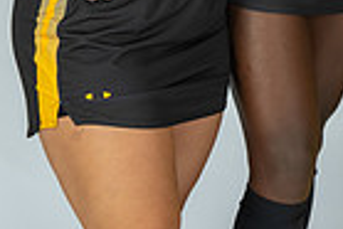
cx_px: 576
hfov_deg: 9.0
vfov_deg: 6.2
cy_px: -141
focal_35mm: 220
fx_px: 2098
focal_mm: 46
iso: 160
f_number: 10
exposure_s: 1/200
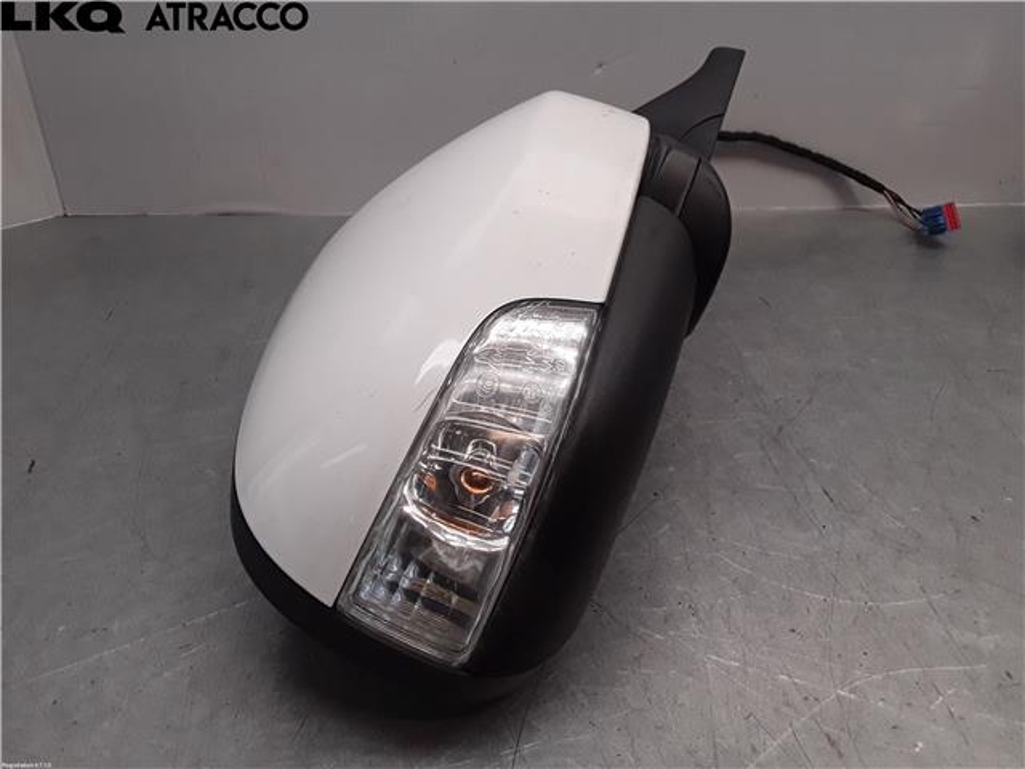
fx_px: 829
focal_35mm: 28
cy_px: 384
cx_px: 512
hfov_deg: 63.4
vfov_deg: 49.7
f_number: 1.9
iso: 100
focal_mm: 2.91
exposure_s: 1/265
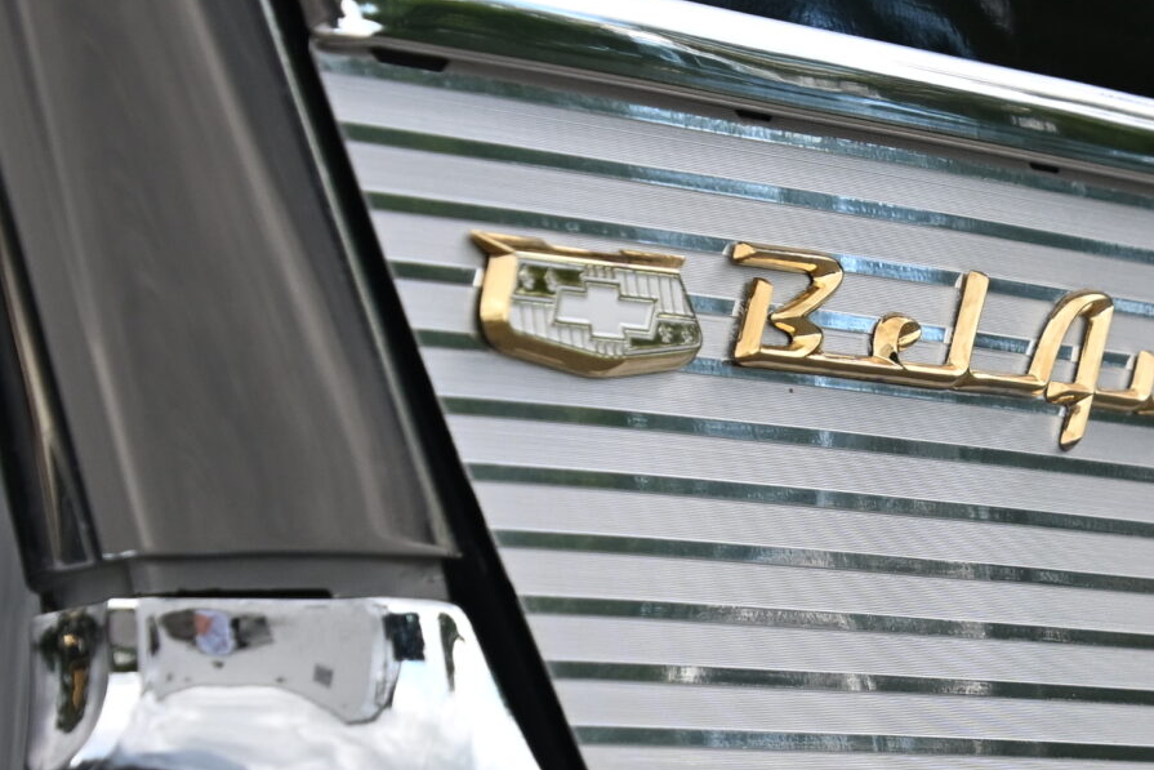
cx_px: 1073
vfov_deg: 6.0
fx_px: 7291
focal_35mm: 227
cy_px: 691
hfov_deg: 9.0
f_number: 4.5
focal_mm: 53
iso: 400
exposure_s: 1/160
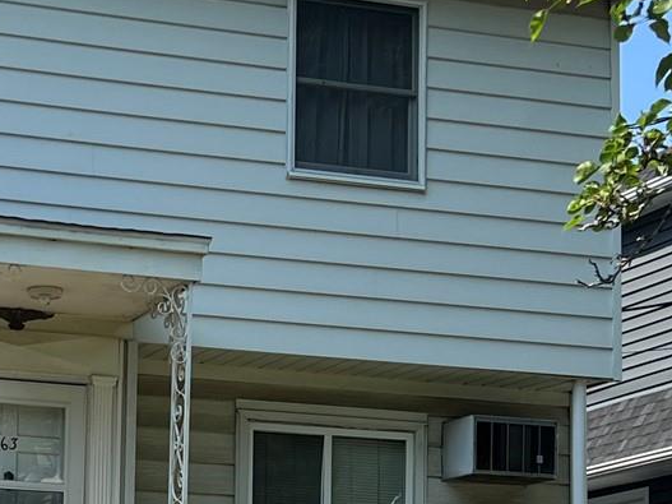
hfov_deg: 19.1
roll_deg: -0.4
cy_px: 568
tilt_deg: +5.4
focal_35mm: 101
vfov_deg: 14.3
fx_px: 1960
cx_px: 61
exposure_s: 1/2404
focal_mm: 5.7
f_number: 1.5
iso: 50
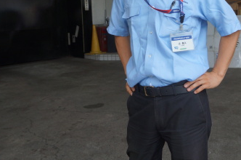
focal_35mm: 53
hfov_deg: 37.4
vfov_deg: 24.9
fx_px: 354
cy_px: 28
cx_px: 144
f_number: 4.5
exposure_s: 1/250
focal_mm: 20
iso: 200
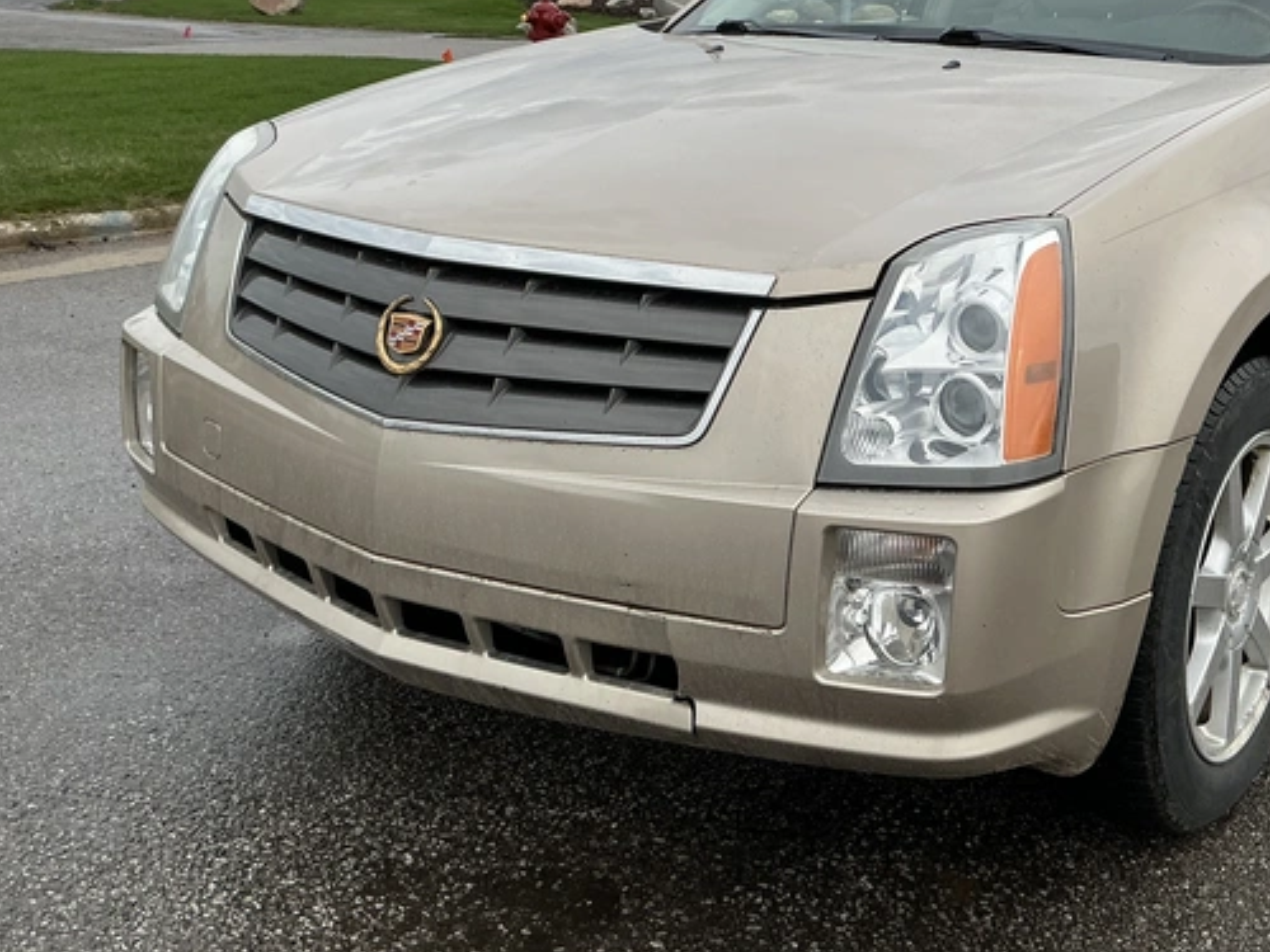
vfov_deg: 33.9
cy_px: 296
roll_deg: -1.4
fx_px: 1541
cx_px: 892
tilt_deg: -10.8
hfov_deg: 43.9
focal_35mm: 42
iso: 25
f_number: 1.8
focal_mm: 3
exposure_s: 1/728
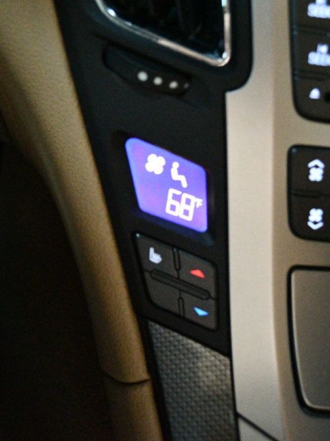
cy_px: 223
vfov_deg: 43.0
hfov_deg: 32.9
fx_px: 559
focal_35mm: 44
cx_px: 158
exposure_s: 1/60
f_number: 3.8
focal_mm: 20
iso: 11400
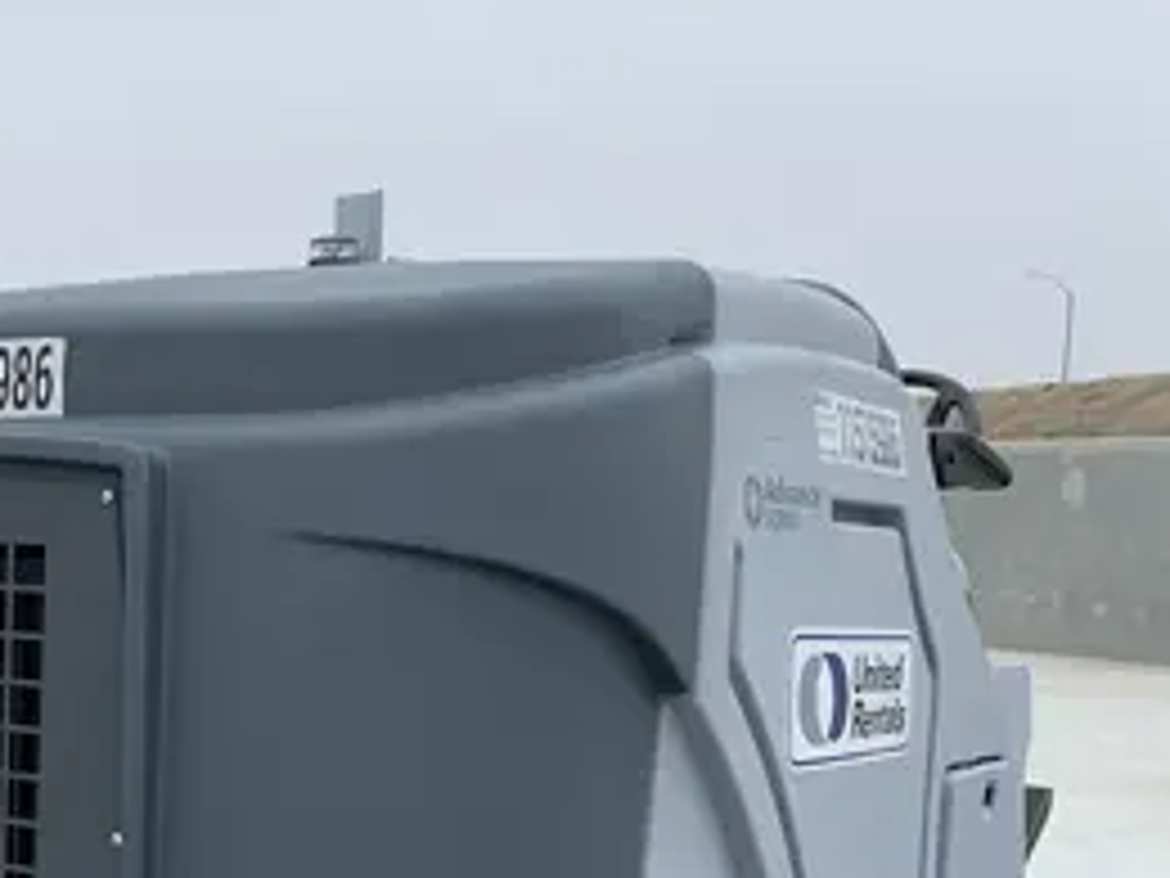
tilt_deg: -10.6
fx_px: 1859
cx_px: 220
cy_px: 727
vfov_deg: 26.0
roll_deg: -0.7
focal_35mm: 55
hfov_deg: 33.8
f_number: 1.8
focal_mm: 4.25
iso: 25
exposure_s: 1/520
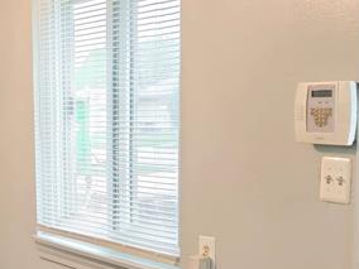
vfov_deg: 17.5
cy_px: 242
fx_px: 861
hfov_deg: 23.0
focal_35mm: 83
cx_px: 40
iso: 1000
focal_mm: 6.06
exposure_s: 1/105
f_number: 1.6
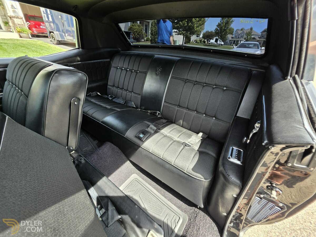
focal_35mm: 13
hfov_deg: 106.2
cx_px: 158
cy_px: 118
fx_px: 119
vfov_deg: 89.9
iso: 50
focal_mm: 2.2
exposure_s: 1/120
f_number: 1.9
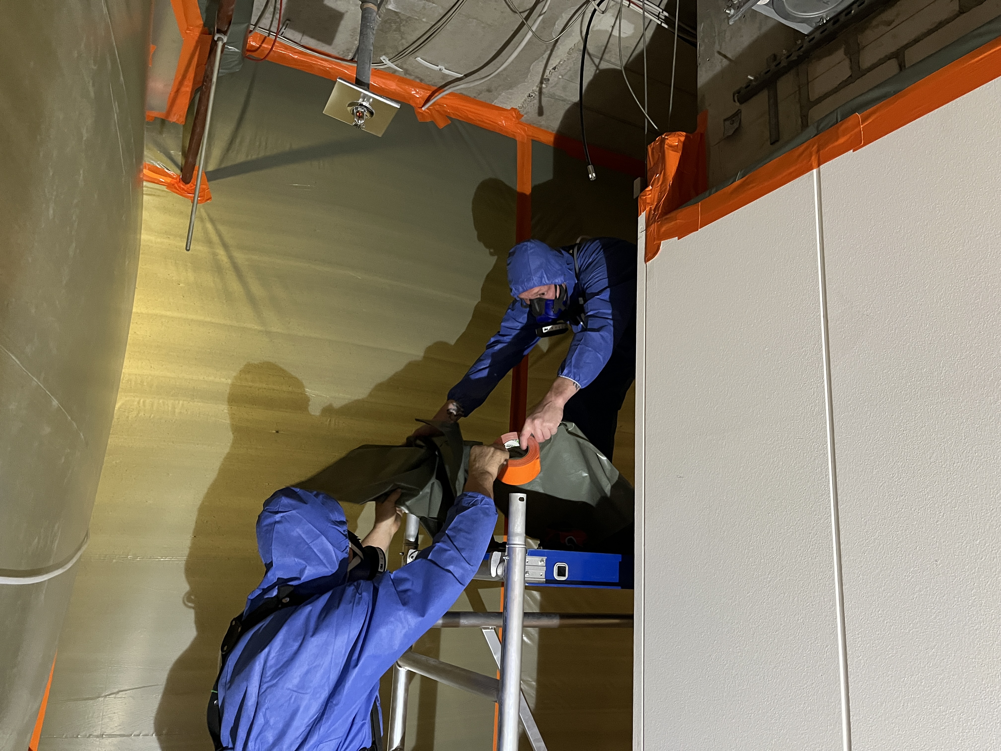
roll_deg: -2.2
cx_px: 500
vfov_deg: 53.1
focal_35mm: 26
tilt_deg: +12.8
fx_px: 752
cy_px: 376
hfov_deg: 67.3
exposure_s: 1/33
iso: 400
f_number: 1.6
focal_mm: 5.1
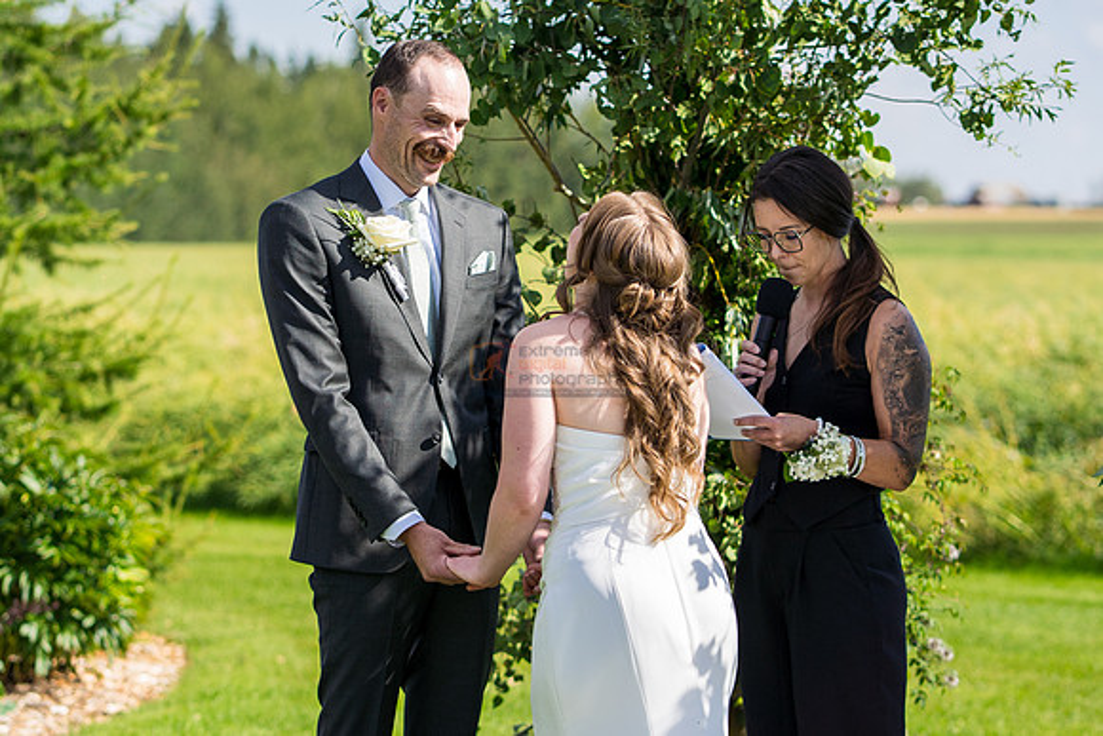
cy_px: 283
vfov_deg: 10.3
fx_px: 4073
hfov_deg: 15.4
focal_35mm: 133
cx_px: 509
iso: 250
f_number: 2.8
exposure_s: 1/3200
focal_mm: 85
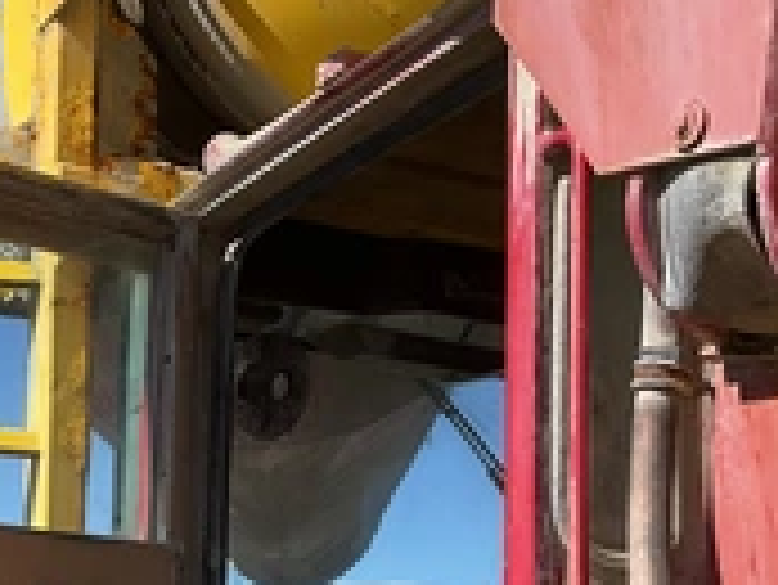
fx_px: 1507
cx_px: 103
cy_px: 513
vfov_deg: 21.5
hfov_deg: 28.0
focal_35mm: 67
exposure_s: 1/1195
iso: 25
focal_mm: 3
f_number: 1.8
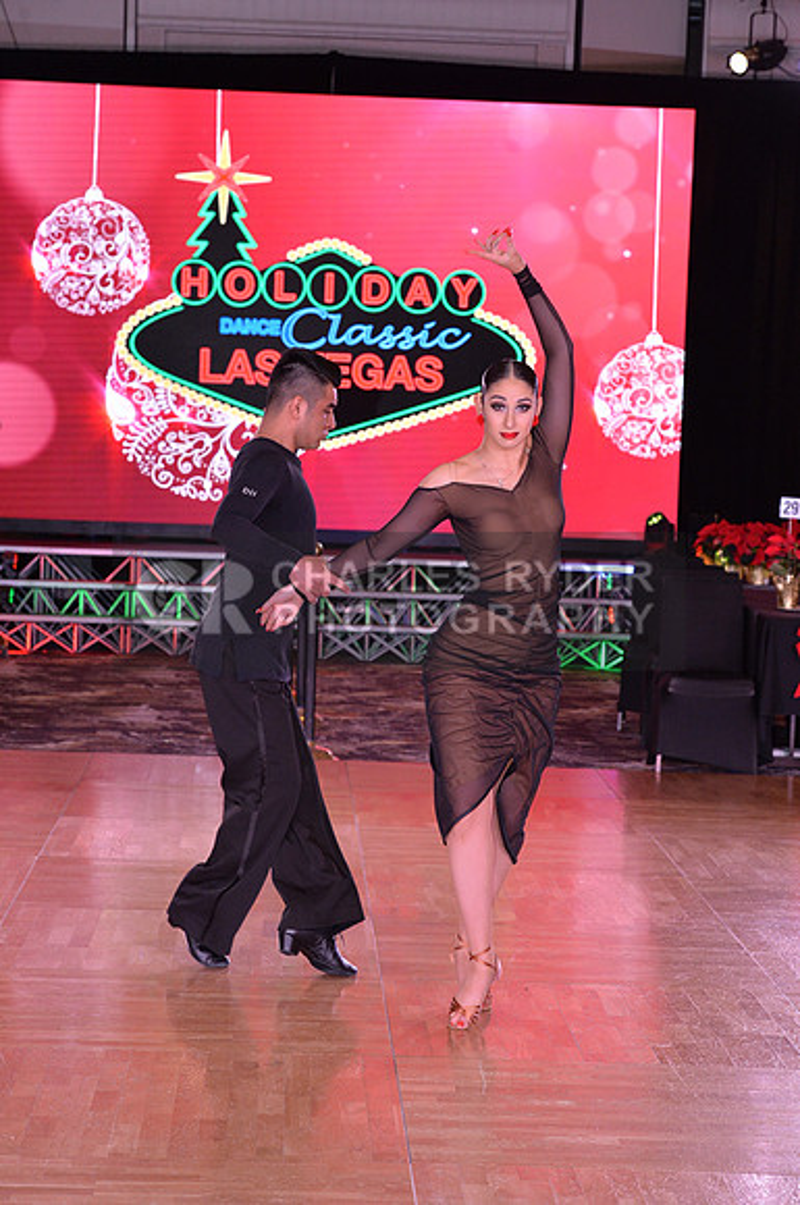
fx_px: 3410
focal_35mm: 102
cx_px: 400
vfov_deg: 20.0
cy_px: 602
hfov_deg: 13.4
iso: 2000
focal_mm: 102
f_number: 6.3
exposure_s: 1/250
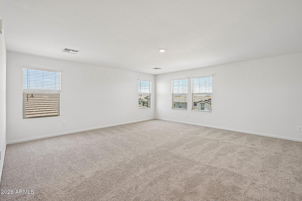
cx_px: 151
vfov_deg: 73.7
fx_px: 134
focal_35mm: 16
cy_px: 100
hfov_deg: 96.7
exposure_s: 1/200
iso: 640
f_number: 8
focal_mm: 16
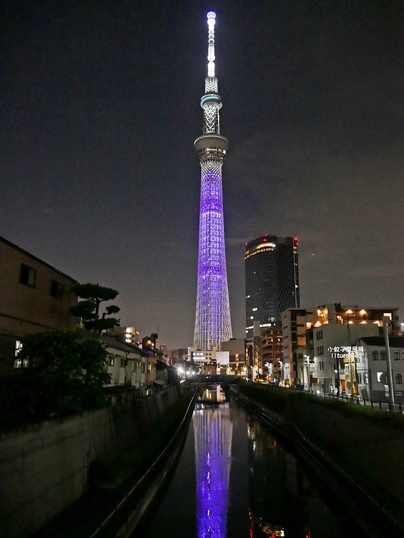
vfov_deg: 63.4
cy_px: 269
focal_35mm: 28
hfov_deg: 49.8
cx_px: 202
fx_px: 435
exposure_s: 1/15
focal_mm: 14
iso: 3200
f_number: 3.5
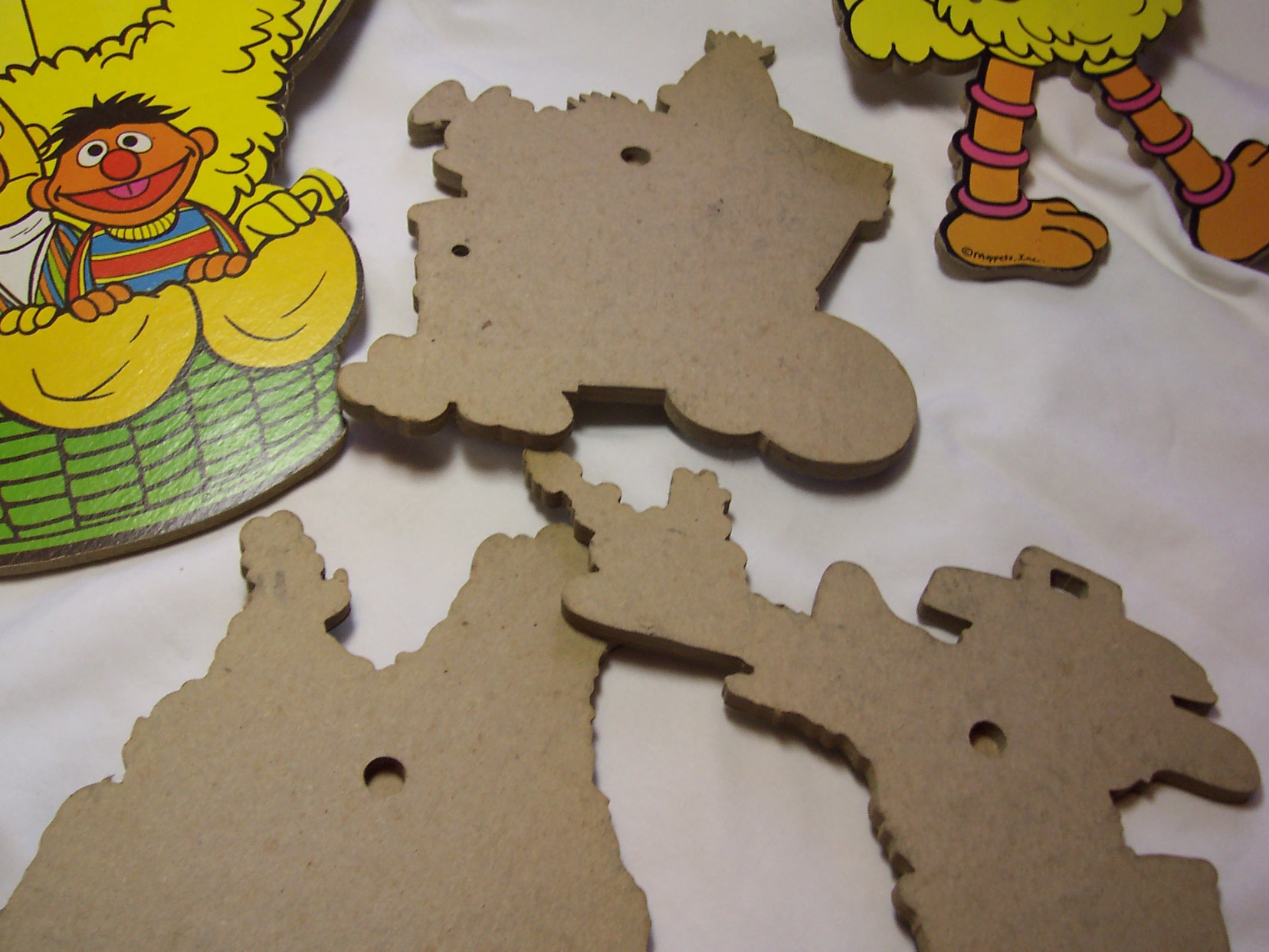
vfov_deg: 38.7
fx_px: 1356
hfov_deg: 50.1
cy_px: 476
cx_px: 634
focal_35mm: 37
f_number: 2.8
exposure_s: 1/45
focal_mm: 5.6
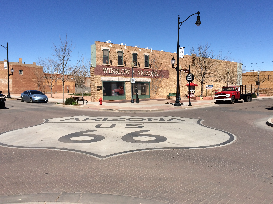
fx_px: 237
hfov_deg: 60.0
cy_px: 99
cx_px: 139
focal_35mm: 30
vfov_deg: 46.8
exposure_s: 1/2740
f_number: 2.2
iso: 32
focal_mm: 4.15
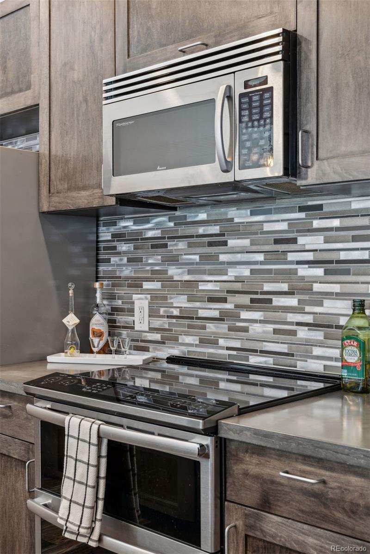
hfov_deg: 31.2
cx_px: 185
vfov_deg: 45.4
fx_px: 663
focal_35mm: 43
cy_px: 277
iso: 400
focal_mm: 43
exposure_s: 1/10
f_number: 8
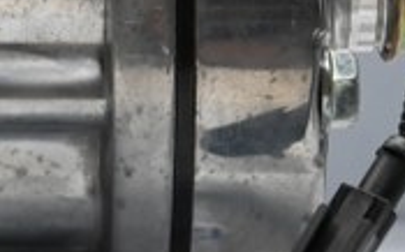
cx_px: -143
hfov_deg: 7.9
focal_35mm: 262
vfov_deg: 5.0
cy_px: 28
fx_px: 2889
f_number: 6.3
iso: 1800
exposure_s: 1/80
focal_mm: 50
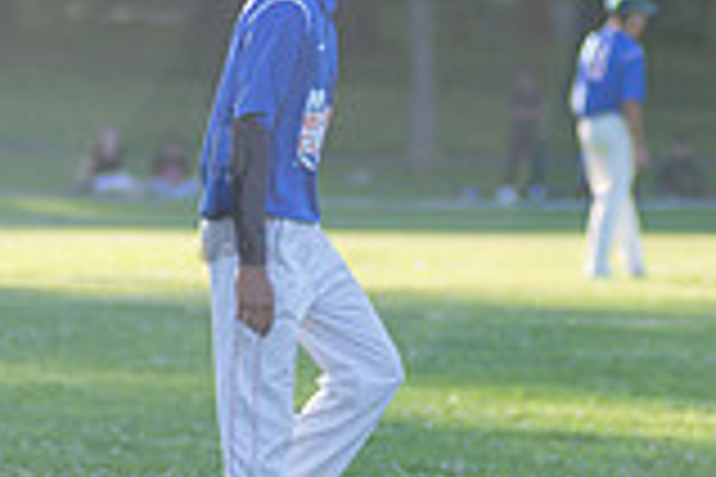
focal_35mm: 408
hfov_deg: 5.1
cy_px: 182
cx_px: 225
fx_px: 8114
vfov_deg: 3.4
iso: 400
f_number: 2.8
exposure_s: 1/2000
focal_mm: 112
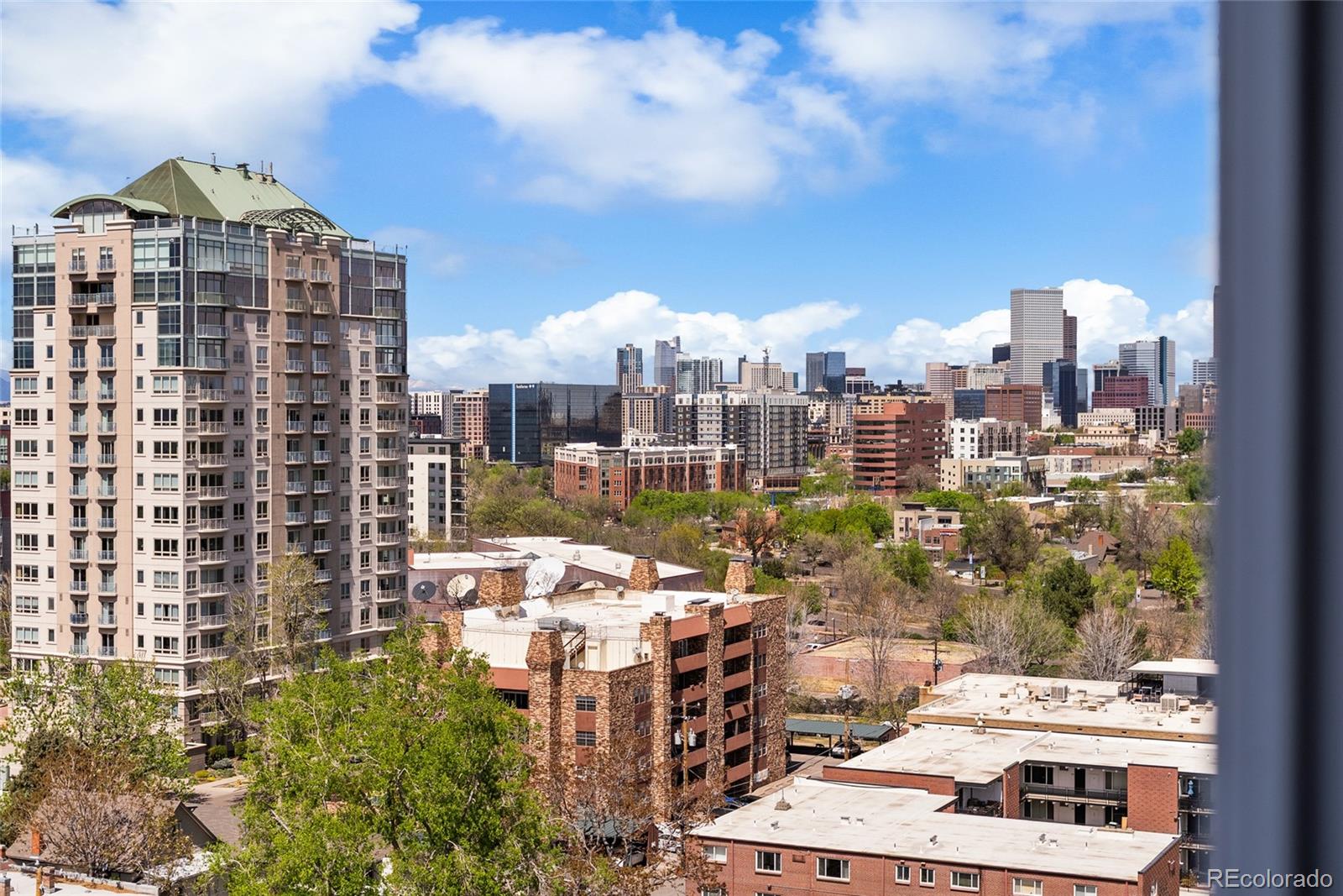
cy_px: 448
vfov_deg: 27.0
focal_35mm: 50
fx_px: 1865
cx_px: 672
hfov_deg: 39.6
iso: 200
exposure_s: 1/3200
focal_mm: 50
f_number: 4
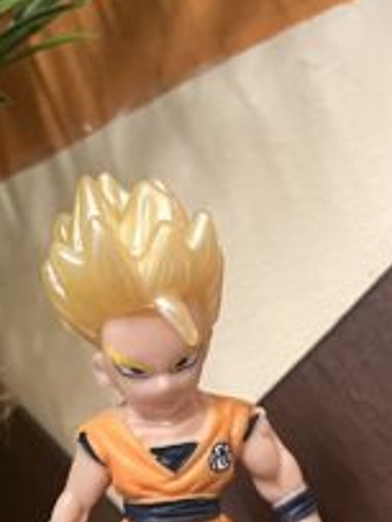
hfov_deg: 17.3
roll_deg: -0.8
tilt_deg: -2.4
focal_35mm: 85
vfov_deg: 22.5
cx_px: 97
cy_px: 459
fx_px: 1283
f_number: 1.6
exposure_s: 1/33
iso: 500
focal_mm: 5.1
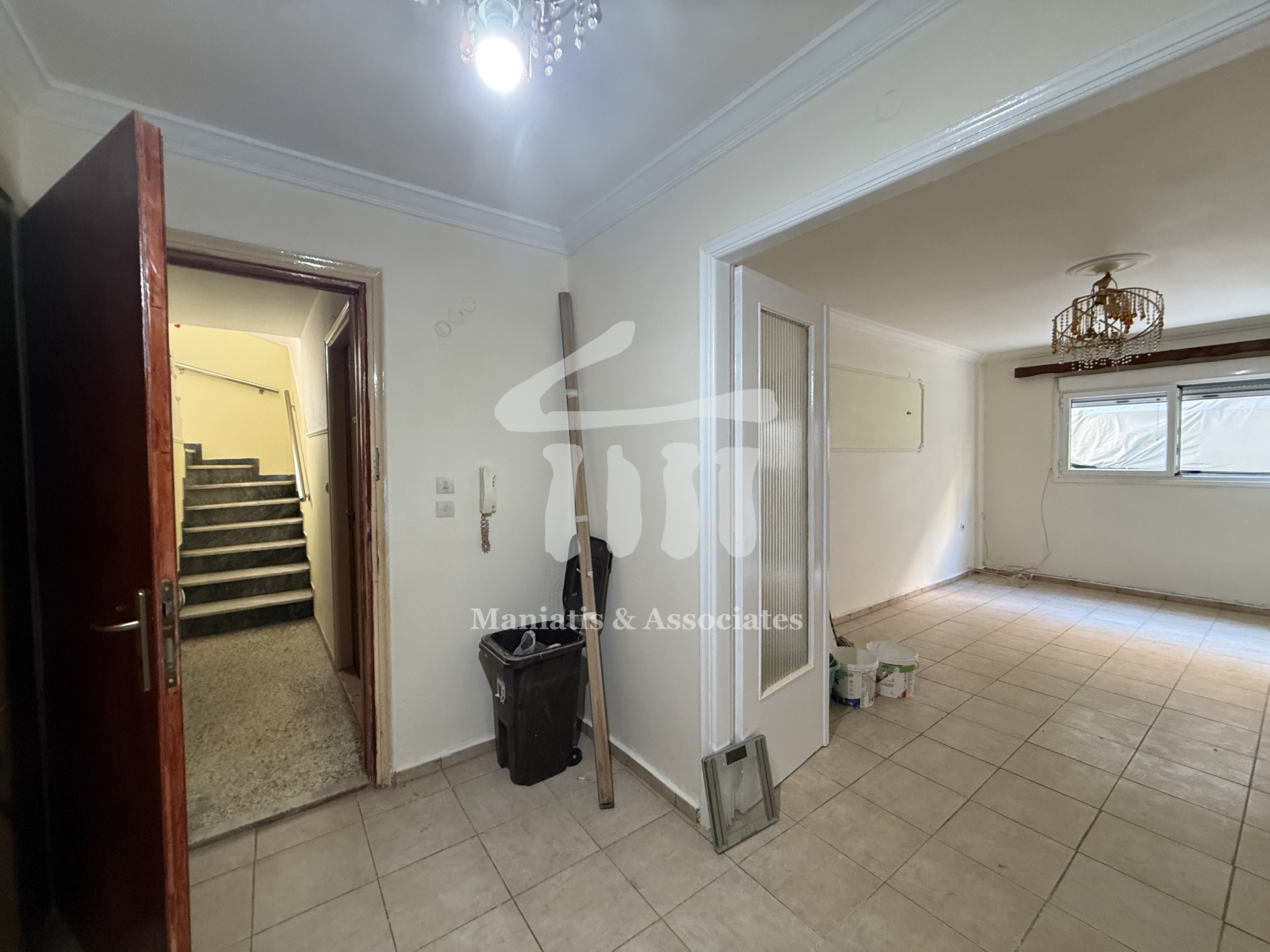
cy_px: 476
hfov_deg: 102.1
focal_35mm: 14
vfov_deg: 85.7
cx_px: 635
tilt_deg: -3.1
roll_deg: +0.0
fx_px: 514
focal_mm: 2.22
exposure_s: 1/50
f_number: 2.2
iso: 250
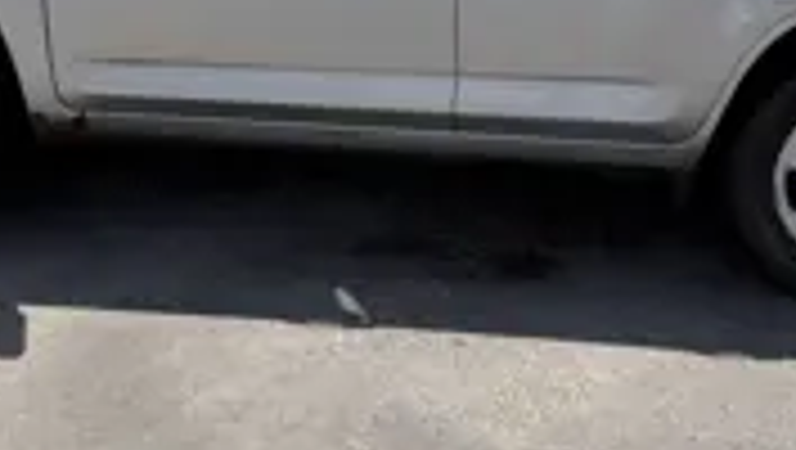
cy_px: -72
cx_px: 378
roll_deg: -2.5
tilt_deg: -12.2
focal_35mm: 59
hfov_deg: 35.4
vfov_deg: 19.4
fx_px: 1247
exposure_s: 1/4167
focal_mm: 6.76
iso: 80
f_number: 1.78
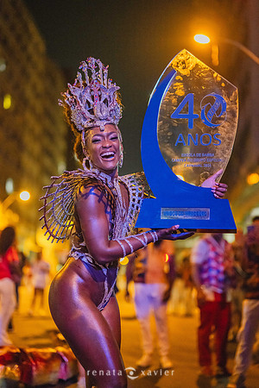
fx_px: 540
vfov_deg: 39.6
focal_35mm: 50
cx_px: 130
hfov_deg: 27.0
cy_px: 194
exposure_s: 1/250
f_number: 1.2
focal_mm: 50
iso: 6400
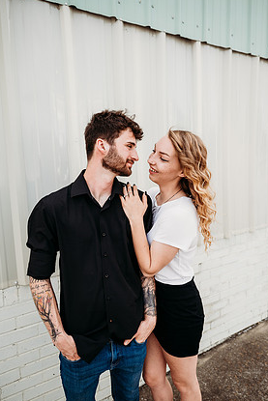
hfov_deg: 49.6
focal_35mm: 26
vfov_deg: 69.4
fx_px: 290
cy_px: 199
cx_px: 139
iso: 100
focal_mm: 24
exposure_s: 1/640
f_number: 2.8
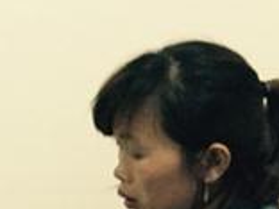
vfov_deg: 11.2
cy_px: 235
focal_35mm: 130
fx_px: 1048
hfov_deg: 13.3
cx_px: -261
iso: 250
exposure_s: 1/20
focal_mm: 4.15
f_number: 2.2
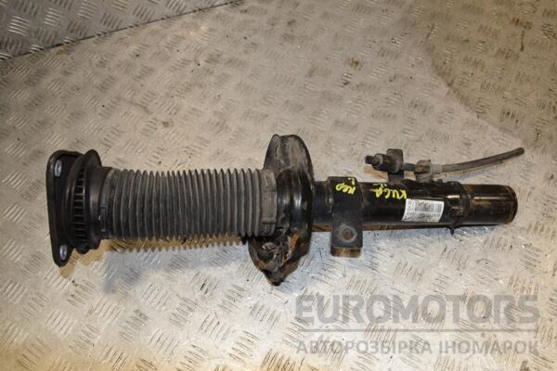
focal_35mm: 32
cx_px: 278
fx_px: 487
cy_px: 186
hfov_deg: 59.5
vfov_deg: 41.7
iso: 800
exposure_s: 1/200
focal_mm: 21
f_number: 9
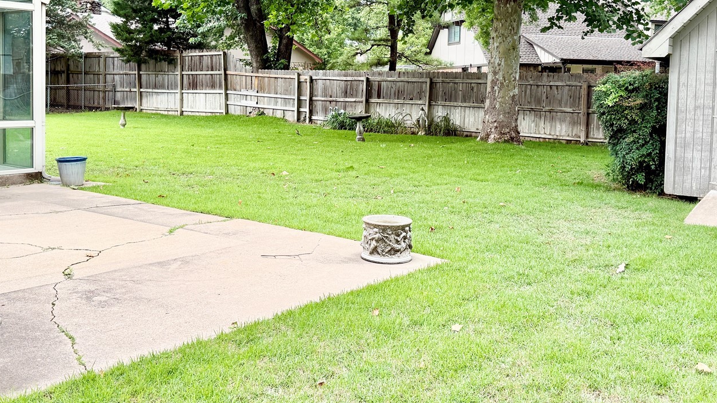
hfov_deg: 50.5
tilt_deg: -2.1
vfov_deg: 29.5
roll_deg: -0.9
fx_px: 760
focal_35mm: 40
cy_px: 128
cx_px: 362
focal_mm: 6.76
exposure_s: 1/517
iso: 100
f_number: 1.78
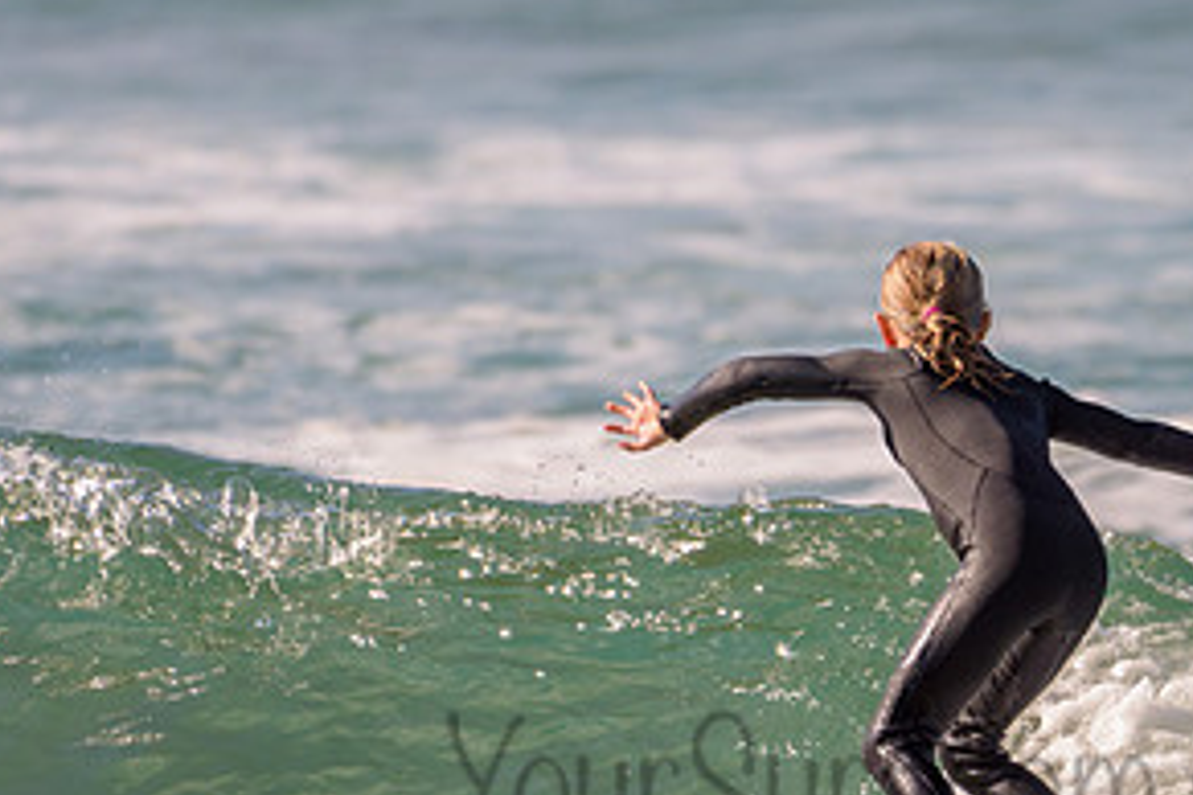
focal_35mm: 1221
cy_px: 560
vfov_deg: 1.1
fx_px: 40459
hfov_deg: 1.7
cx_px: 1139
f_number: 5.6
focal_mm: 500
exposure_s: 1/2000
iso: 220
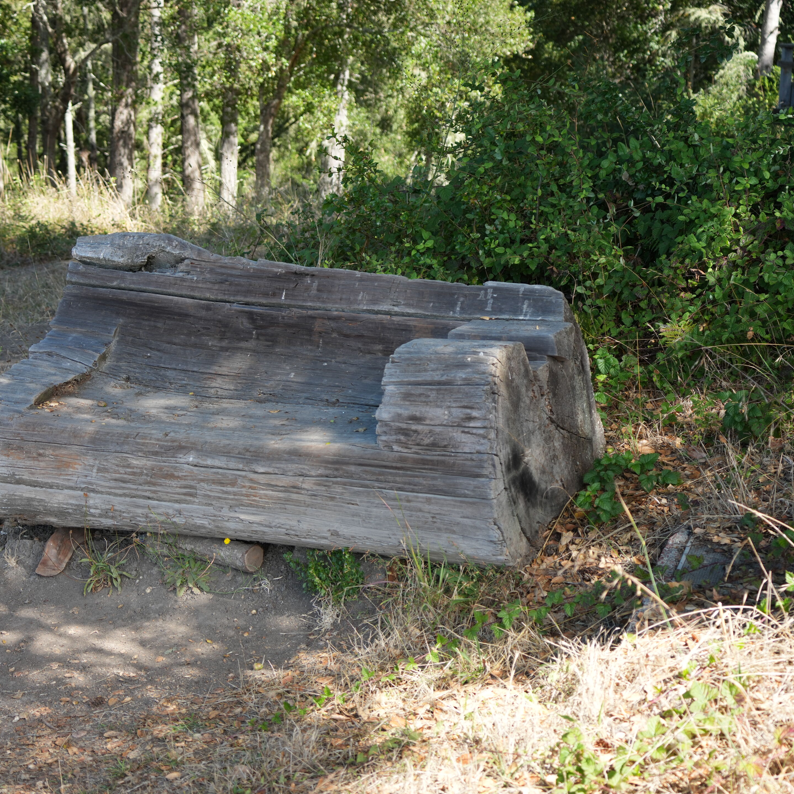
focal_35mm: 64
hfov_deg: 26.8
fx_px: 1661
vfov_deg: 26.9
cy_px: 398
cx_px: 287
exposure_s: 1/320
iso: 250
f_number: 4.5
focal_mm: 50
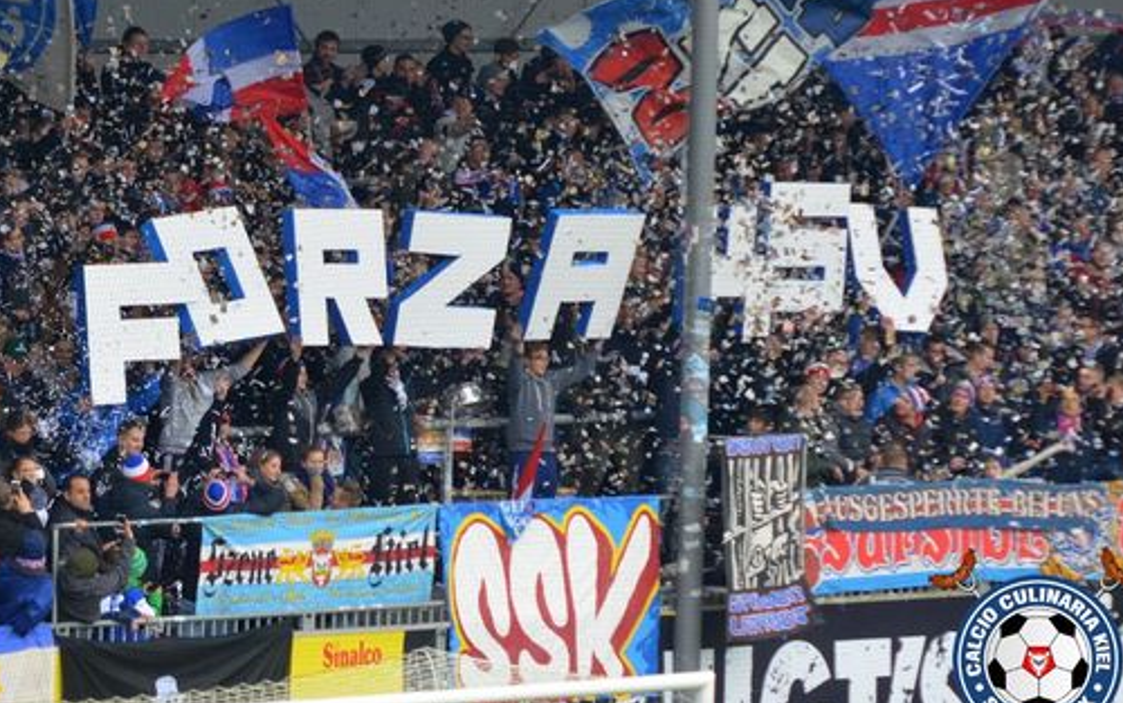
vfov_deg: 4.4
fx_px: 9063
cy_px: 364
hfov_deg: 7.1
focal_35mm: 296
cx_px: 548
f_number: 2.8
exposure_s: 1/500
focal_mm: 170
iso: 800
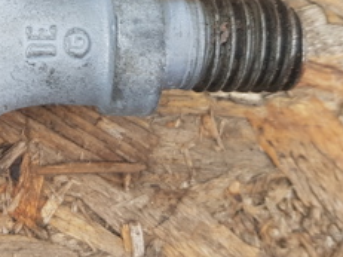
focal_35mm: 72
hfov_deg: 25.2
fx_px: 713
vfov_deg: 20.2
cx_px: -33
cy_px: 45
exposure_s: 1/100
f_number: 1.7
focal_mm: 4.2
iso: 64
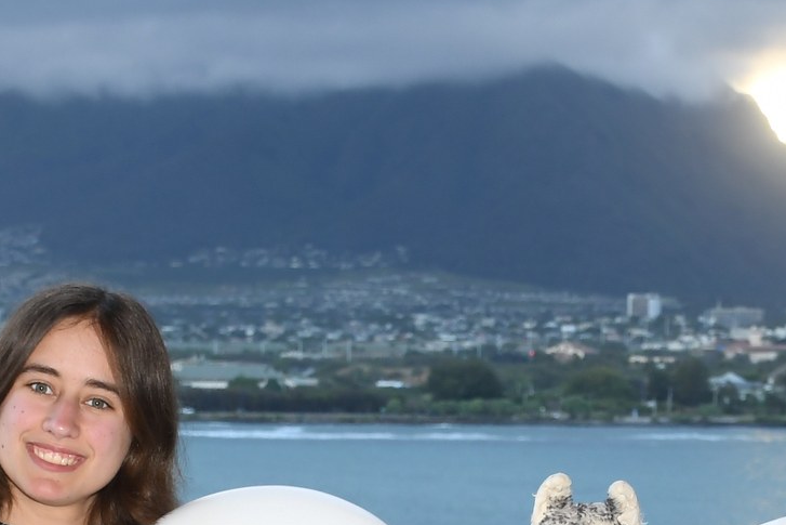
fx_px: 2882
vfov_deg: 10.1
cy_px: 752
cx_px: 536
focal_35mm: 132
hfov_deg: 15.5
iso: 320
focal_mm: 27
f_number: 5.6
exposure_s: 1/125
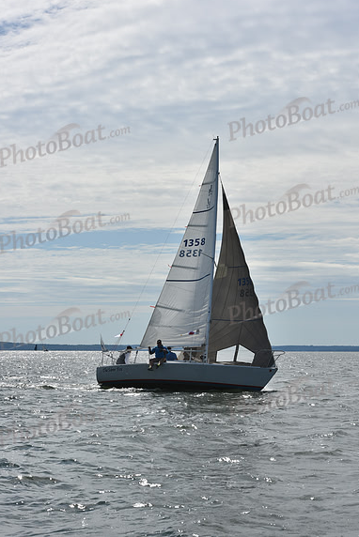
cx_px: 179
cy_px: 266
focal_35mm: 71
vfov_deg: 28.4
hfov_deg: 19.2
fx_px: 1061
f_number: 13
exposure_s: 1/1000
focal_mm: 70
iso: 320
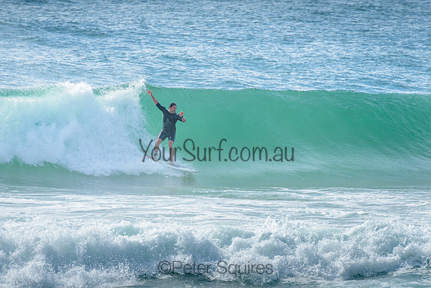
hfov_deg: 4.2
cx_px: 180
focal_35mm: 490
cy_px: 111
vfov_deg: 2.8
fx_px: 5873
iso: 200
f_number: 7.1
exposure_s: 1/1600
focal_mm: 400
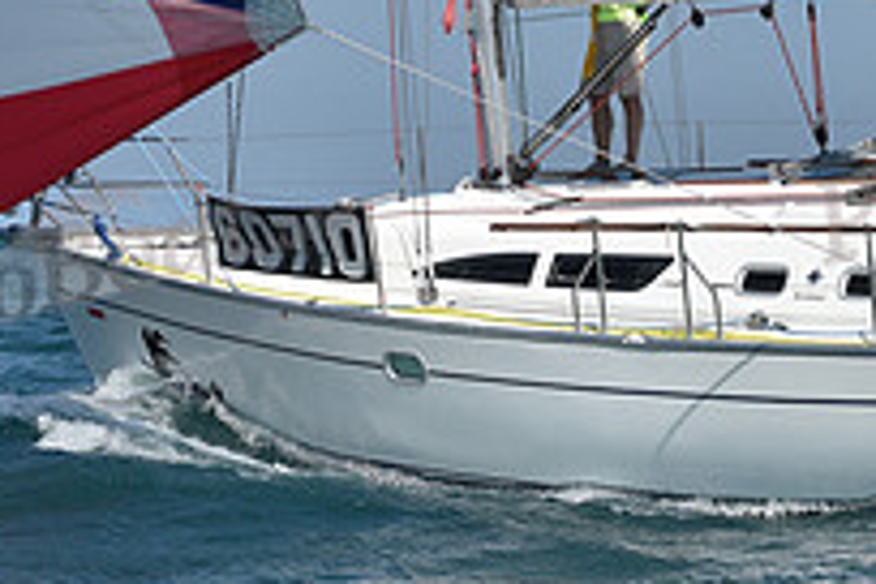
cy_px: -11
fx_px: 4842
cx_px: 597
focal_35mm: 199
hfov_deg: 10.3
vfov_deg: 6.9
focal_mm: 70
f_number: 8
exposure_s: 1/1600
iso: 250
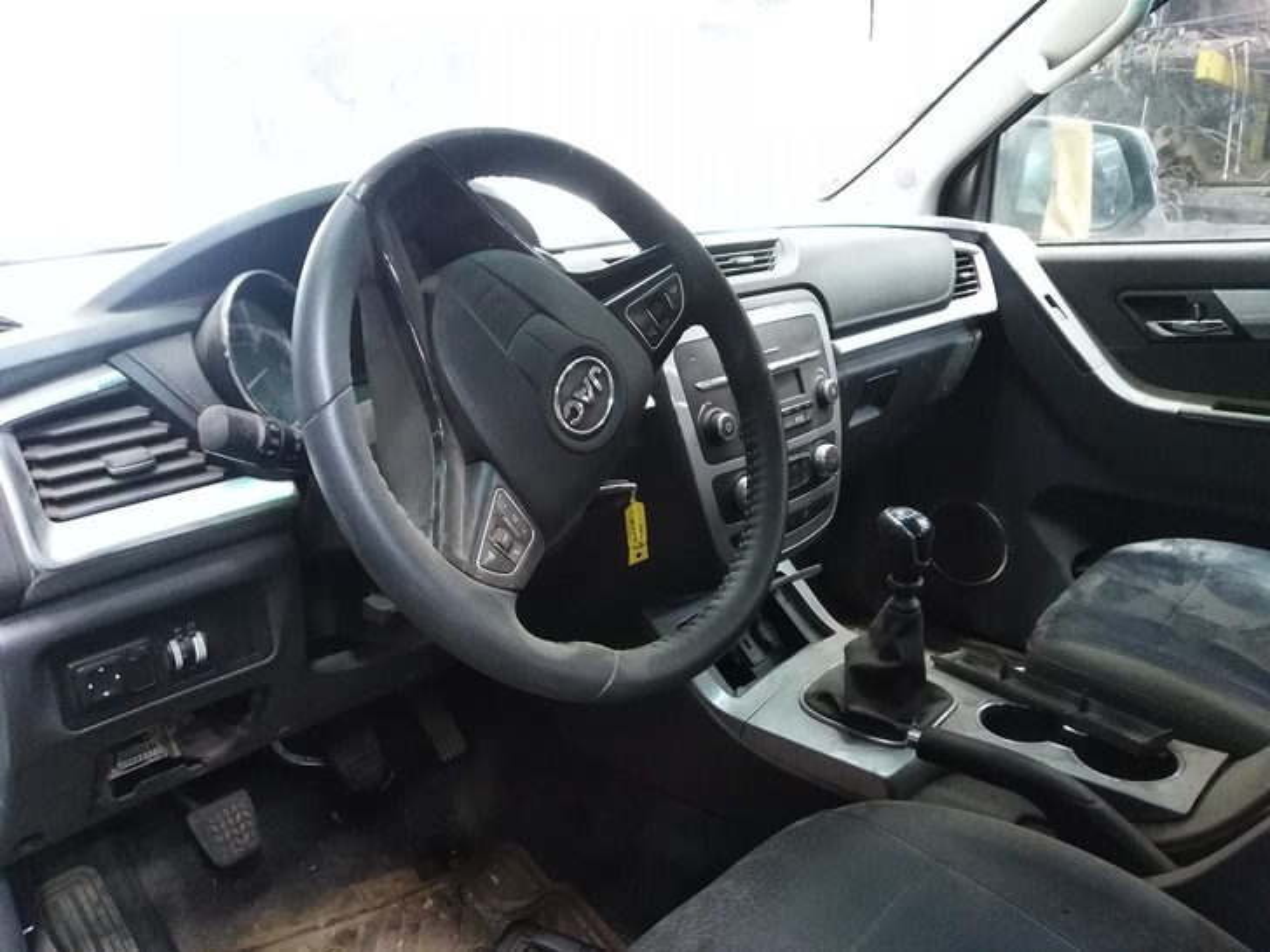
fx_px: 954
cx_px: 635
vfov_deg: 53.1
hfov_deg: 67.3
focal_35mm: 26
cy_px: 476
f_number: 2.2
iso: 920
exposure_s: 1/15
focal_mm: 3.46
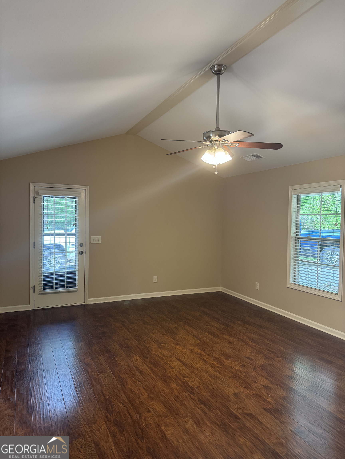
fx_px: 319
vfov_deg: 71.6
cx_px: 172
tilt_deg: -2.2
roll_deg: -1.2
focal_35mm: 24
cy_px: 230
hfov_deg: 56.8
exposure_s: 1/60
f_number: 1.78
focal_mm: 6.76
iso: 250
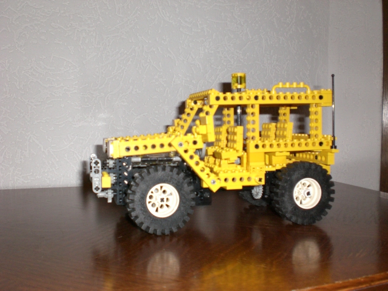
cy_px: 146
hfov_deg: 49.0
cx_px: 194
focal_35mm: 38
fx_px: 426
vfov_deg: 37.7
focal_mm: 6.3
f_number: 3.1
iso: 200
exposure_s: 1/60
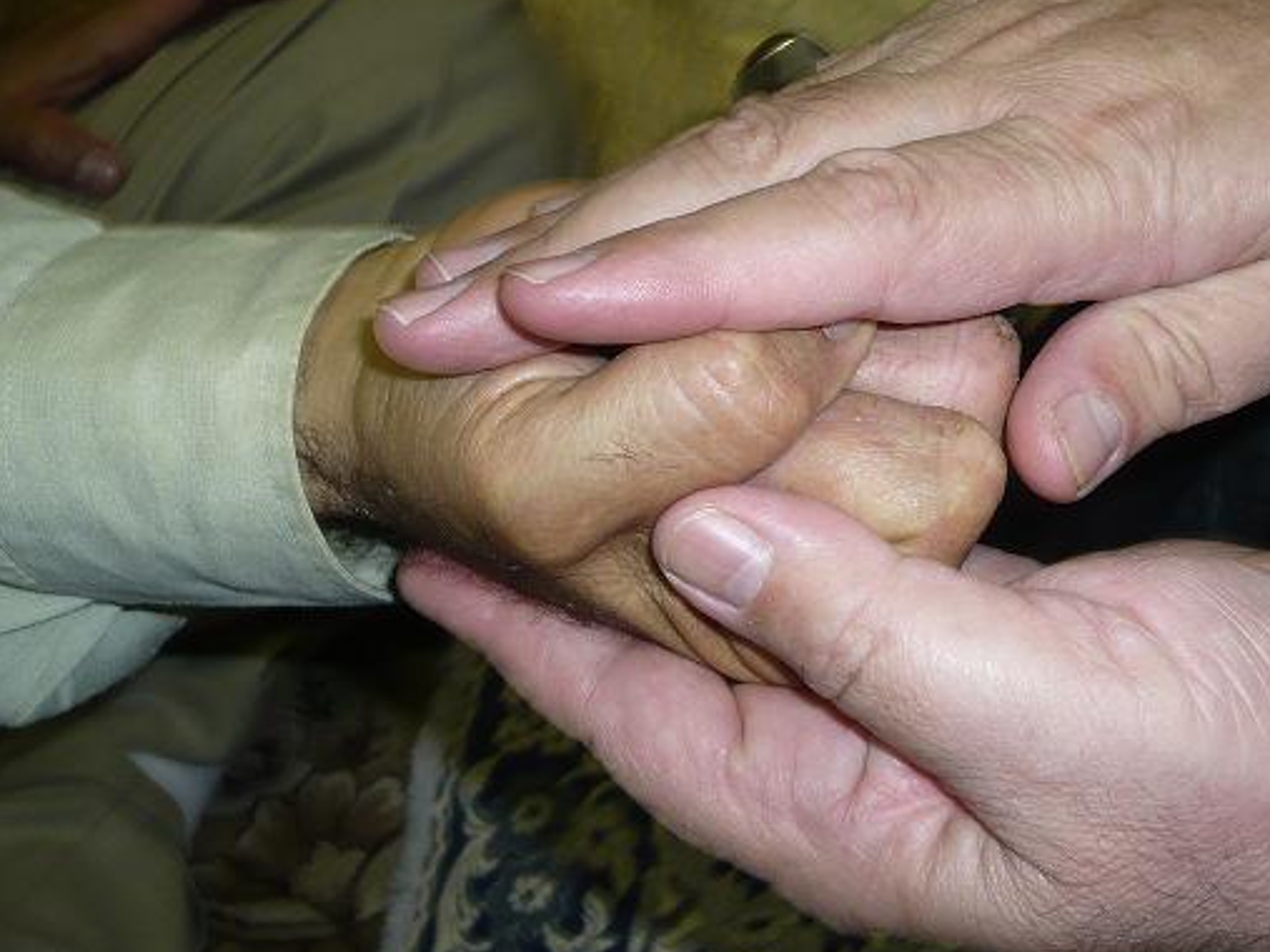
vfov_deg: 27.5
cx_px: 797
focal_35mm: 53
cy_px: 381
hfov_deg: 36.0
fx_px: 1944
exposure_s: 1/30
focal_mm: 5.8
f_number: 2.8
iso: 100
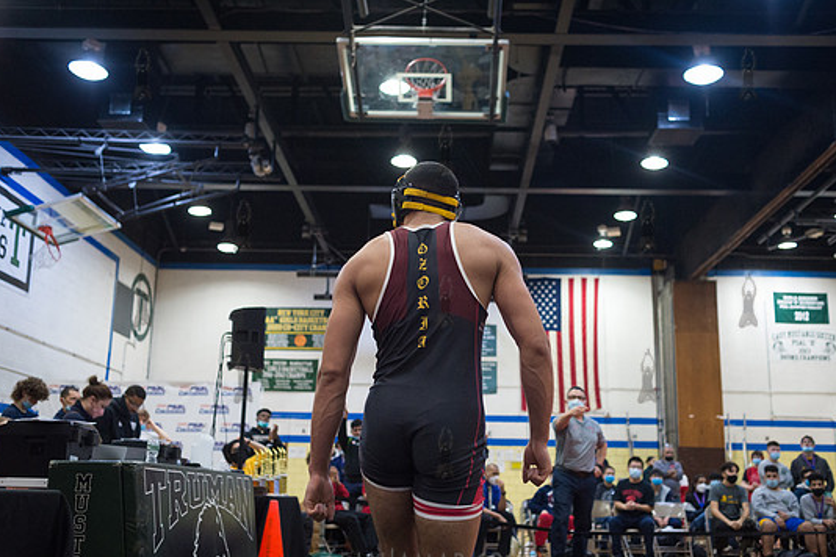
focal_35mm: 38
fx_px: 882
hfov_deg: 50.7
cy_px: 300
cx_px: 445
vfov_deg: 35.0
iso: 4000
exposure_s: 1/400
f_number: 3.5
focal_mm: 35
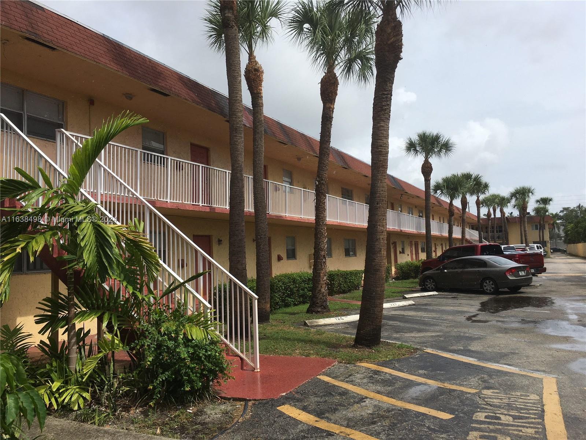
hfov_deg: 61.7
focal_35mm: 29
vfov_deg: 48.2
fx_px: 491
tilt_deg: +7.0
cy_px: 220
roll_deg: +1.8
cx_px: 293
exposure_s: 1/2137
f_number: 2.2
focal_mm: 4.15
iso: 25
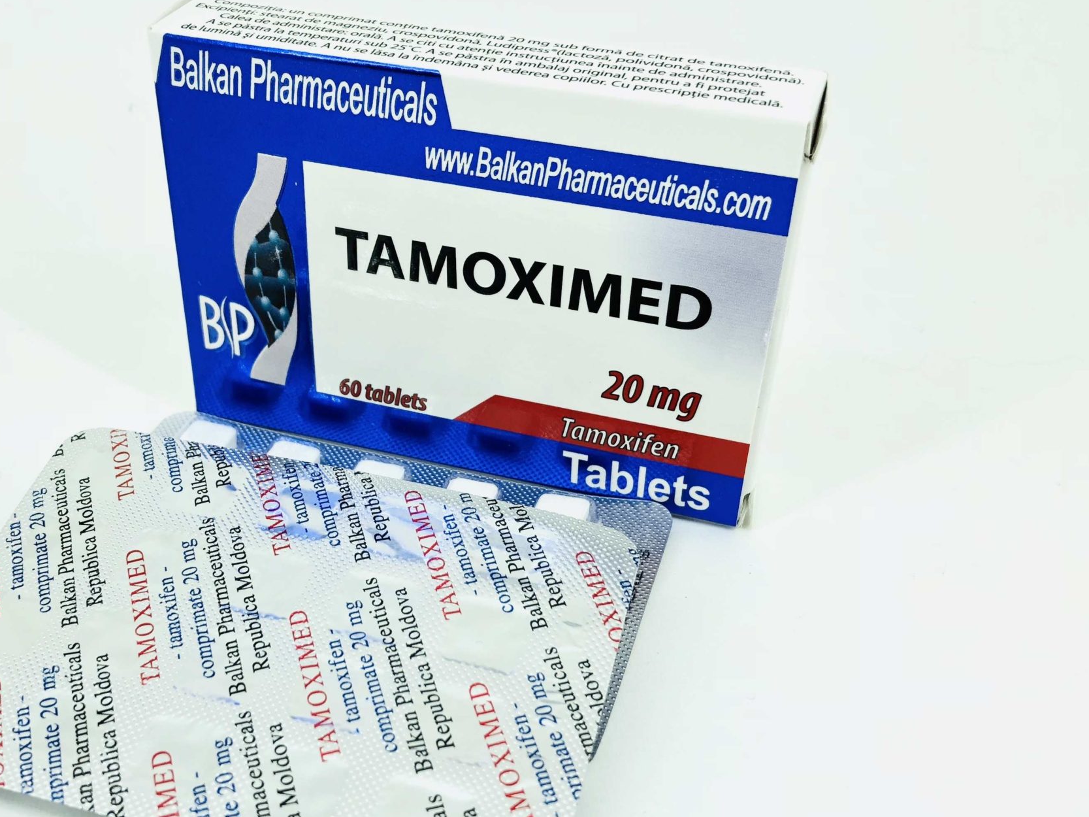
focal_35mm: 43
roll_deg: +0.4
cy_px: 457
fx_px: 1353
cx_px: 411
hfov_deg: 43.5
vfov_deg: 33.6
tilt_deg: -34.0
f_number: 1.8
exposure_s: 1/143
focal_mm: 3.99
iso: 20
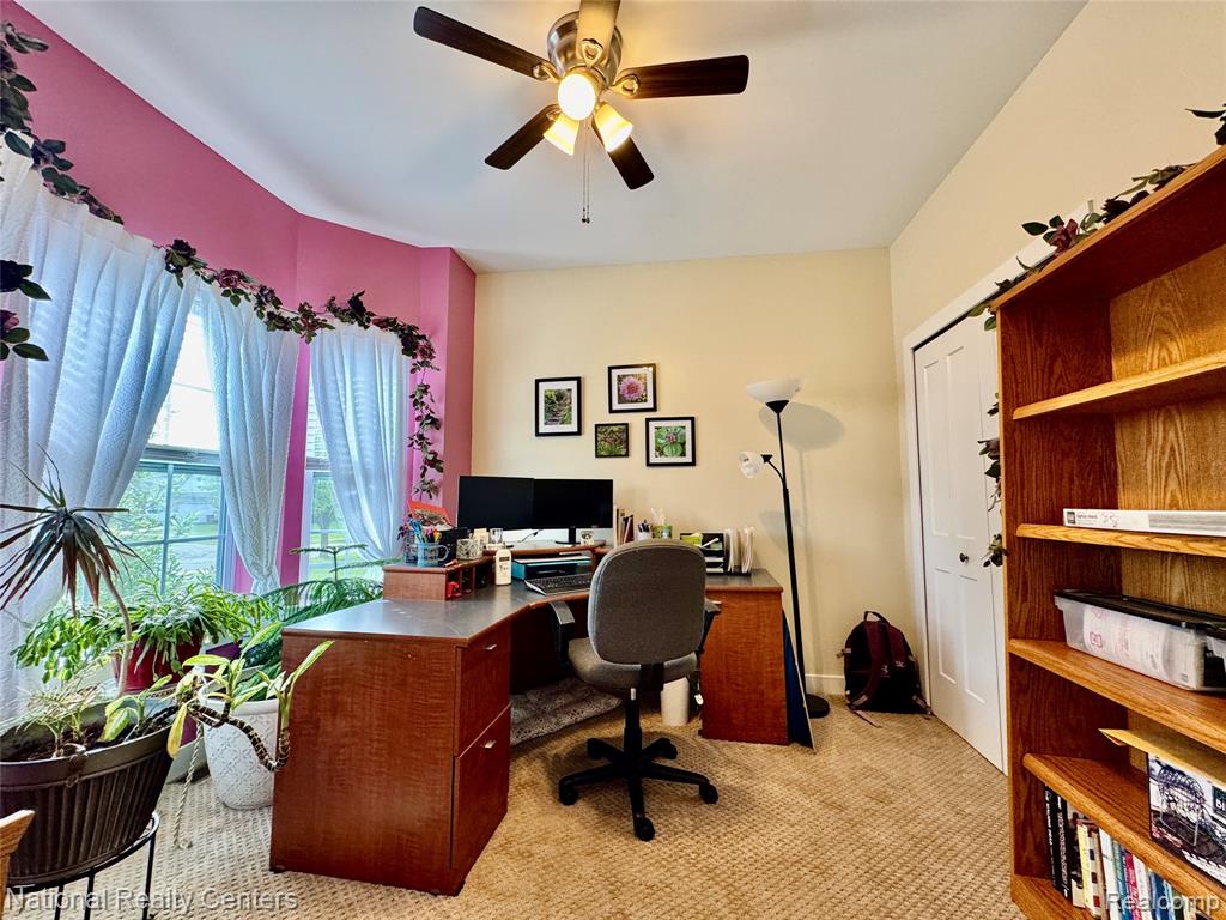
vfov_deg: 85.7
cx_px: 613
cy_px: 460
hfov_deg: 102.1
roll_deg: -0.3
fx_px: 496
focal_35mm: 14
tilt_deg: +4.8
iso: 250
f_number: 2.2
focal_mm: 2.22
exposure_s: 1/120
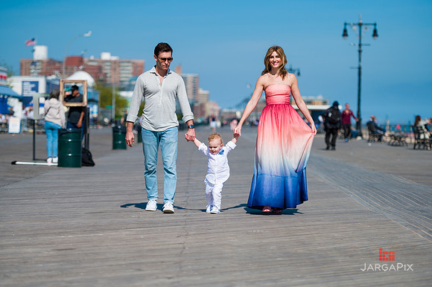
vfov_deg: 11.8
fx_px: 1391
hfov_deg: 17.7
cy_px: 144
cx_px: 216
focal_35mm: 116
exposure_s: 1/6400
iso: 200
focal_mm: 116
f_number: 3.2
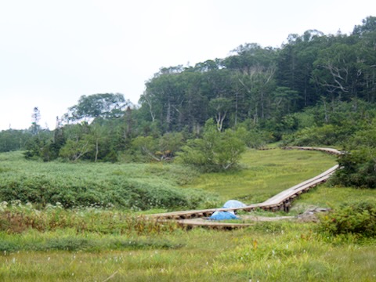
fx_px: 891
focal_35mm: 82
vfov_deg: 18.0
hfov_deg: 23.8
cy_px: 141
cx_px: 188
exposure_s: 1/125
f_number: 4.3
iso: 100
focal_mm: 14.62
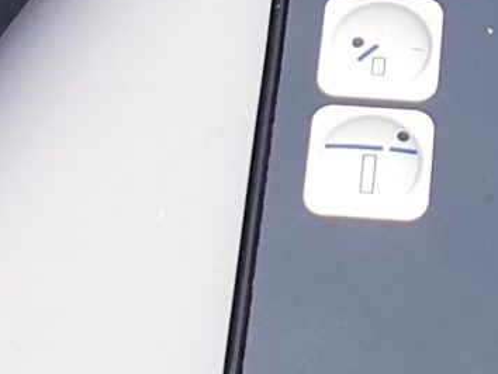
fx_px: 2706
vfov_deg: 7.6
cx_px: 494
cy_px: -357
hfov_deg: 10.4
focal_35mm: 188
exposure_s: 1/50
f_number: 2.4
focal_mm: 4.3
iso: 64
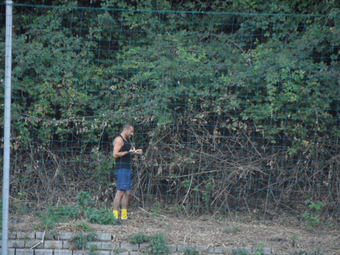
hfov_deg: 5.5
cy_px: 128
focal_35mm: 360
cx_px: 170
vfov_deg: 4.1
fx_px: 3536
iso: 640
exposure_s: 1/90
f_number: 5.8
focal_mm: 58.5
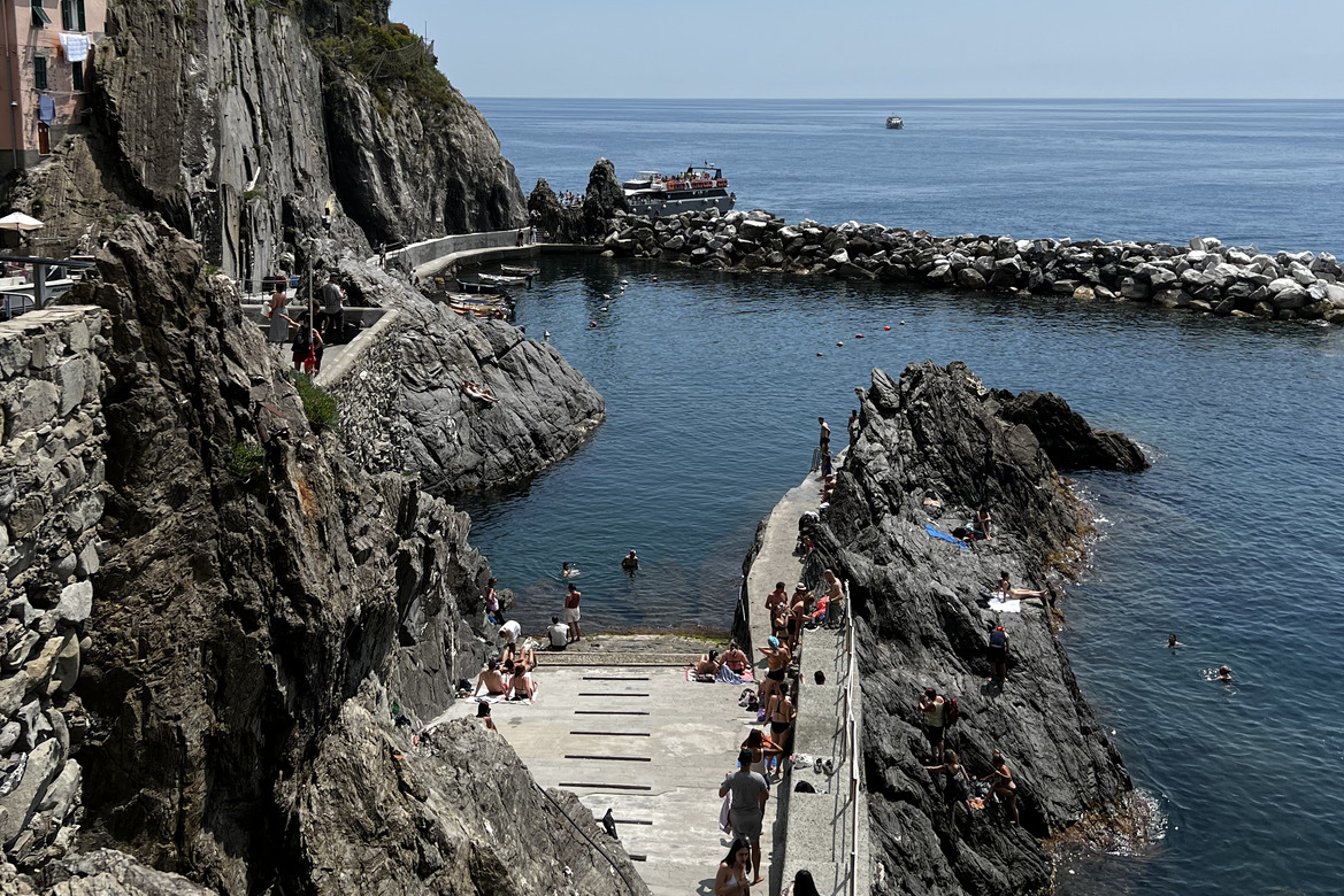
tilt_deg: -8.0
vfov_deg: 35.6
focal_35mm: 37
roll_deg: -0.9
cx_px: 662
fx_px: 1382
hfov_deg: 51.9
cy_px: 300
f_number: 1.5
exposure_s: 1/8696
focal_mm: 5.7
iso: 50
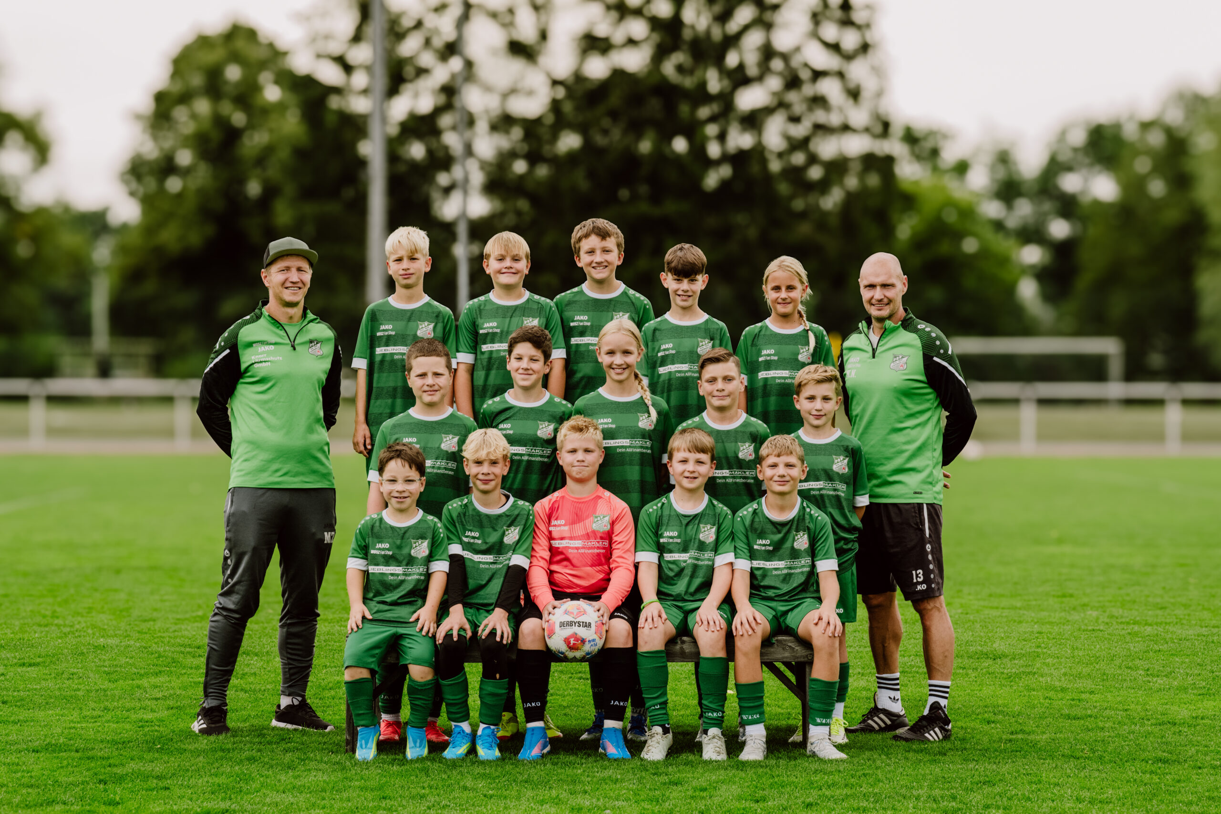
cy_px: 407
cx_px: 610
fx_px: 4070
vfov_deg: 11.4
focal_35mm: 120
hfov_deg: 17.1
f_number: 8
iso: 1000
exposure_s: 1/400
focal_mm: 120
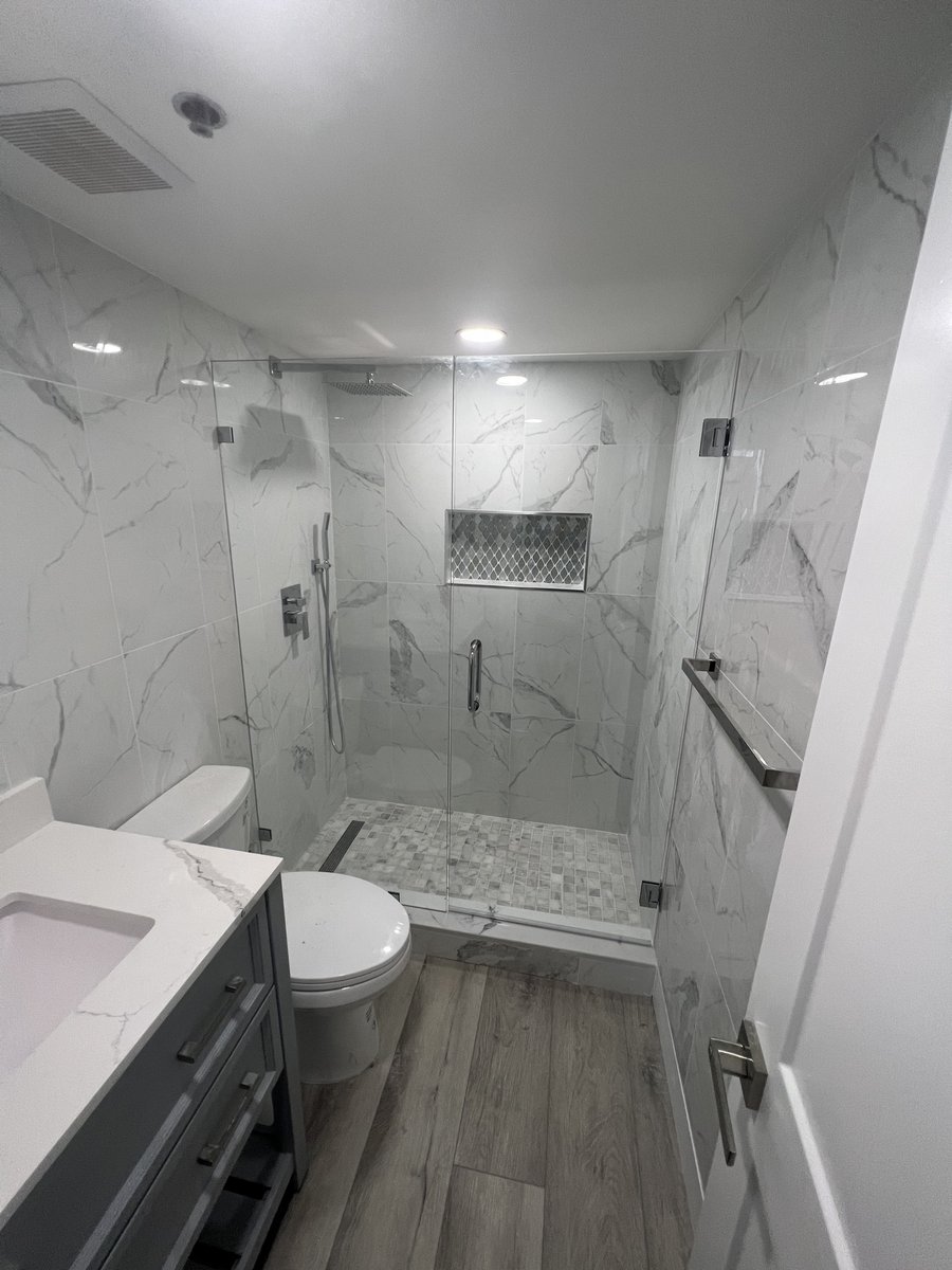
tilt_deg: -16.6
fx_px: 477
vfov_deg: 106.2
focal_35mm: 13
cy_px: 635
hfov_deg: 89.9
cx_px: 476
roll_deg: -2.0
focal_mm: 1.57
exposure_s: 1/120
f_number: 1.8
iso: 100
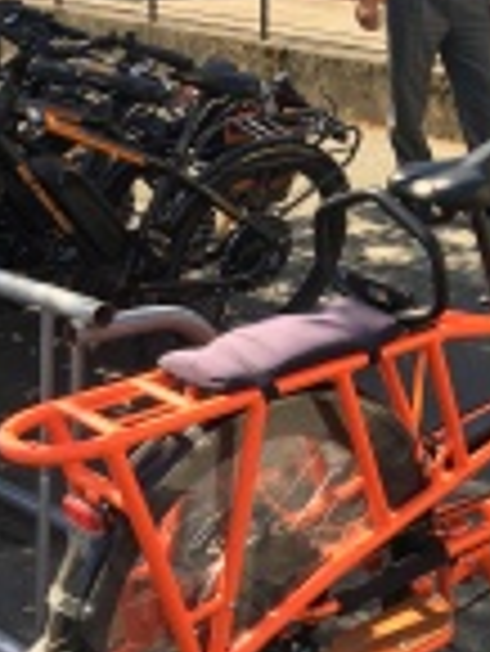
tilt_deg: -8.3
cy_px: 103
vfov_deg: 26.0
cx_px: 562
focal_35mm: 73
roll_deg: -2.2
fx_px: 1376
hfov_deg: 19.2
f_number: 2.2
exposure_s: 1/444
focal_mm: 4.15
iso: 25
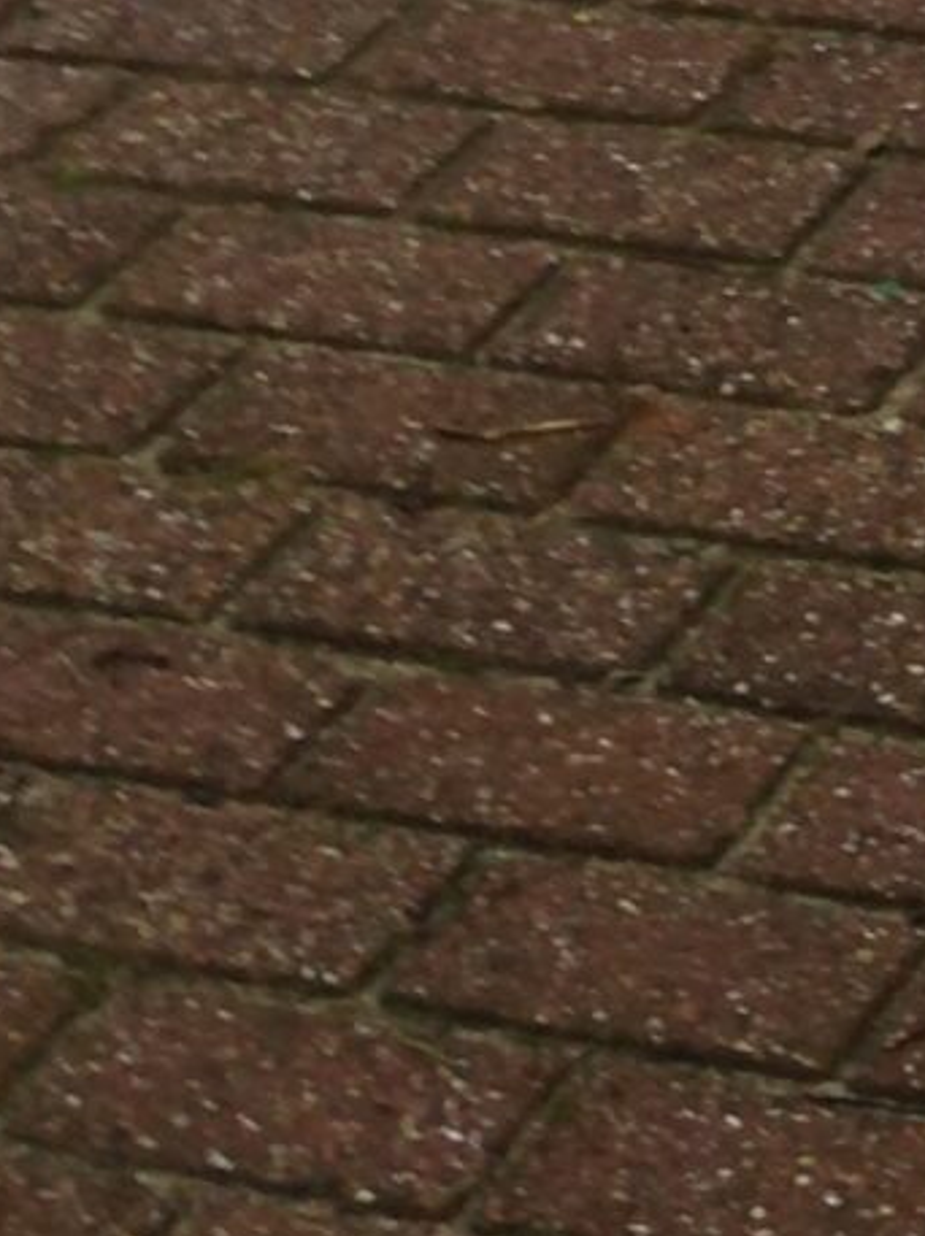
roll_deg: +1.2
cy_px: -2037
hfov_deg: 7.4
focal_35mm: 185
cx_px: 2302
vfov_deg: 9.2
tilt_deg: -15.4
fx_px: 6601
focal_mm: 4.12
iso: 50
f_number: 2.4
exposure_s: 1/143
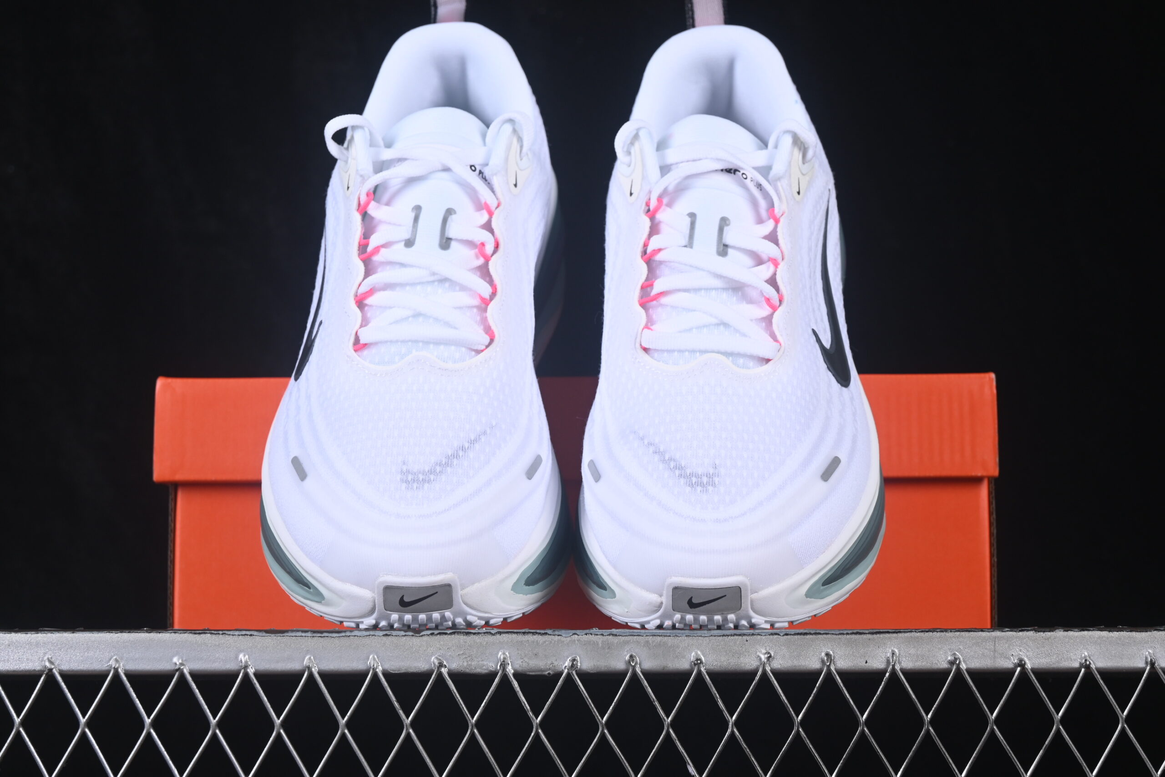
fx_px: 2427
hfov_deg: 27.0
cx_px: 582
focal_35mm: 75
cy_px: 388
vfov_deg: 18.2
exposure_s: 1/80
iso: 160
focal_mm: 50
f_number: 8
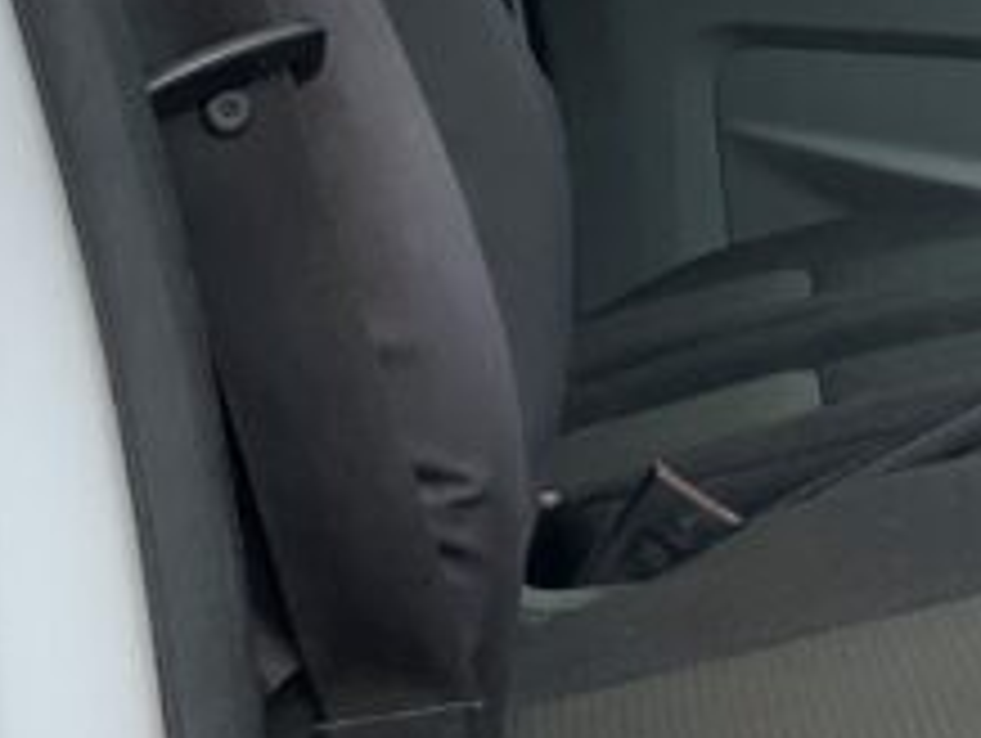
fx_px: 3858
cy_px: -459
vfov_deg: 10.5
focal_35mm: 136
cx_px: 1274
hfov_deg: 13.9
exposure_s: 1/1035
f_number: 1.8
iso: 16
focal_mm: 3
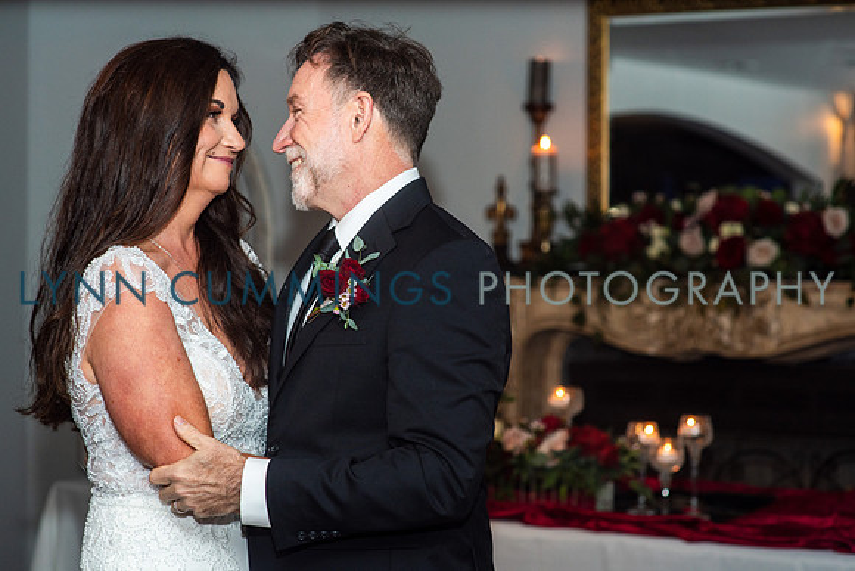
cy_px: 286
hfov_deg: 23.9
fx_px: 2019
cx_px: 428
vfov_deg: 16.1
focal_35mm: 85
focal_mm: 85
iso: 250
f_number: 3.5
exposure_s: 1/200
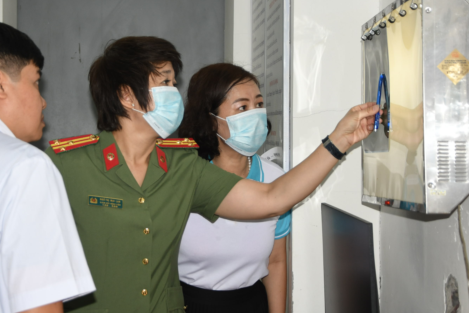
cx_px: 184
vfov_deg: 17.1
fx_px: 1042
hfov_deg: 25.3
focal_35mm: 80
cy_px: 132
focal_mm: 34
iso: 400
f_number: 4.2
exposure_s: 1/200
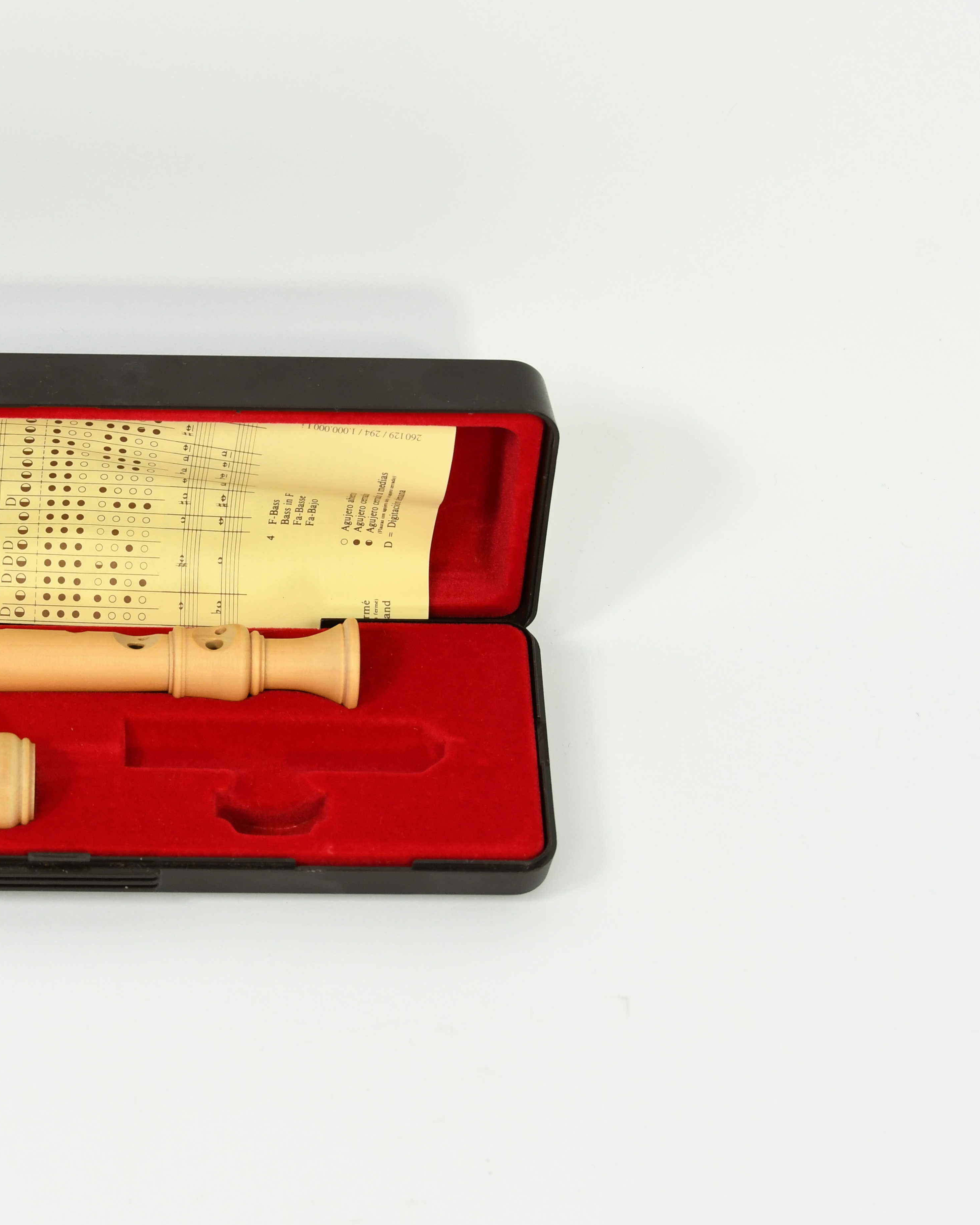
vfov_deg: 16.2
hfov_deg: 12.9
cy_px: 616
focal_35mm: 119
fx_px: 4315
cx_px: 139
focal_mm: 56
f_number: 7.1
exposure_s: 1/100
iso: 640
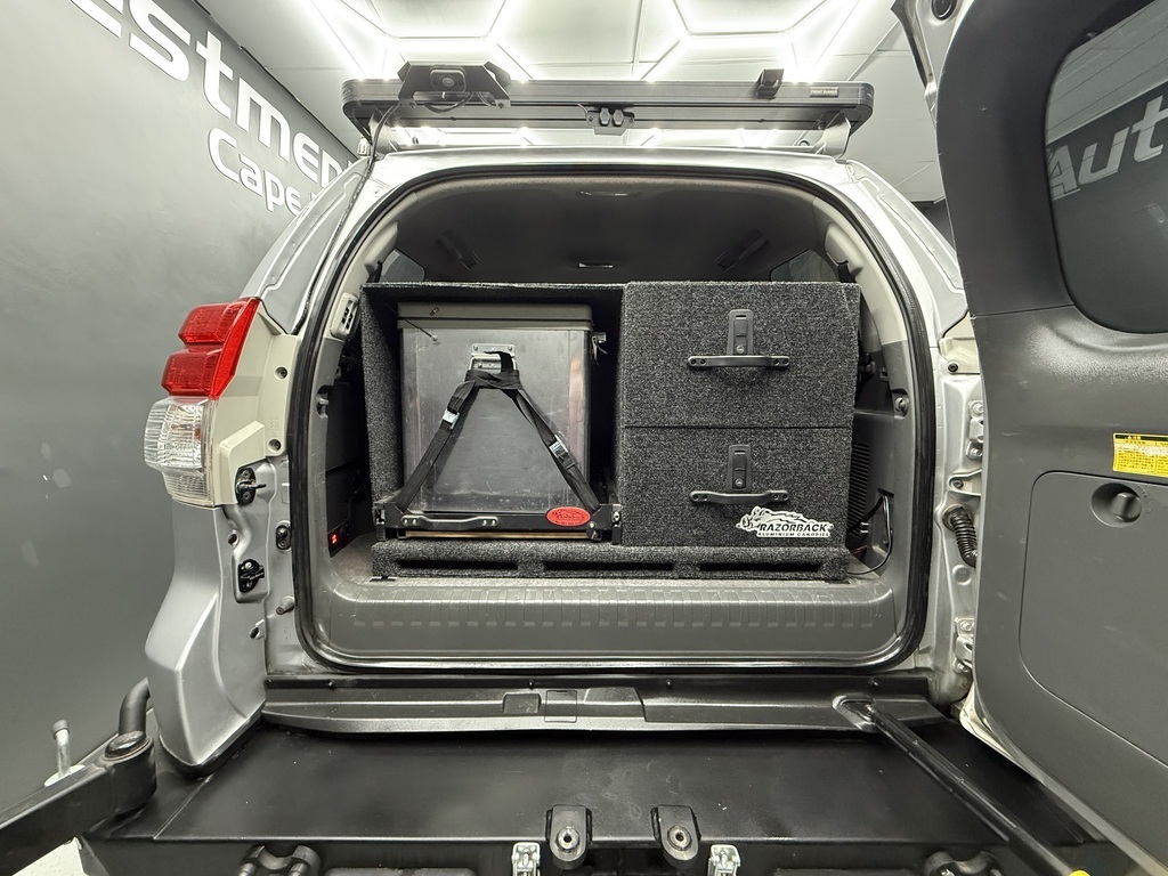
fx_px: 472
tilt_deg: -5.6
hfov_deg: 102.1
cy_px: 438
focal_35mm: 14
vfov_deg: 85.7
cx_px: 584
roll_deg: +0.5
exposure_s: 1/50
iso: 640
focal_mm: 2.22
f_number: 2.2
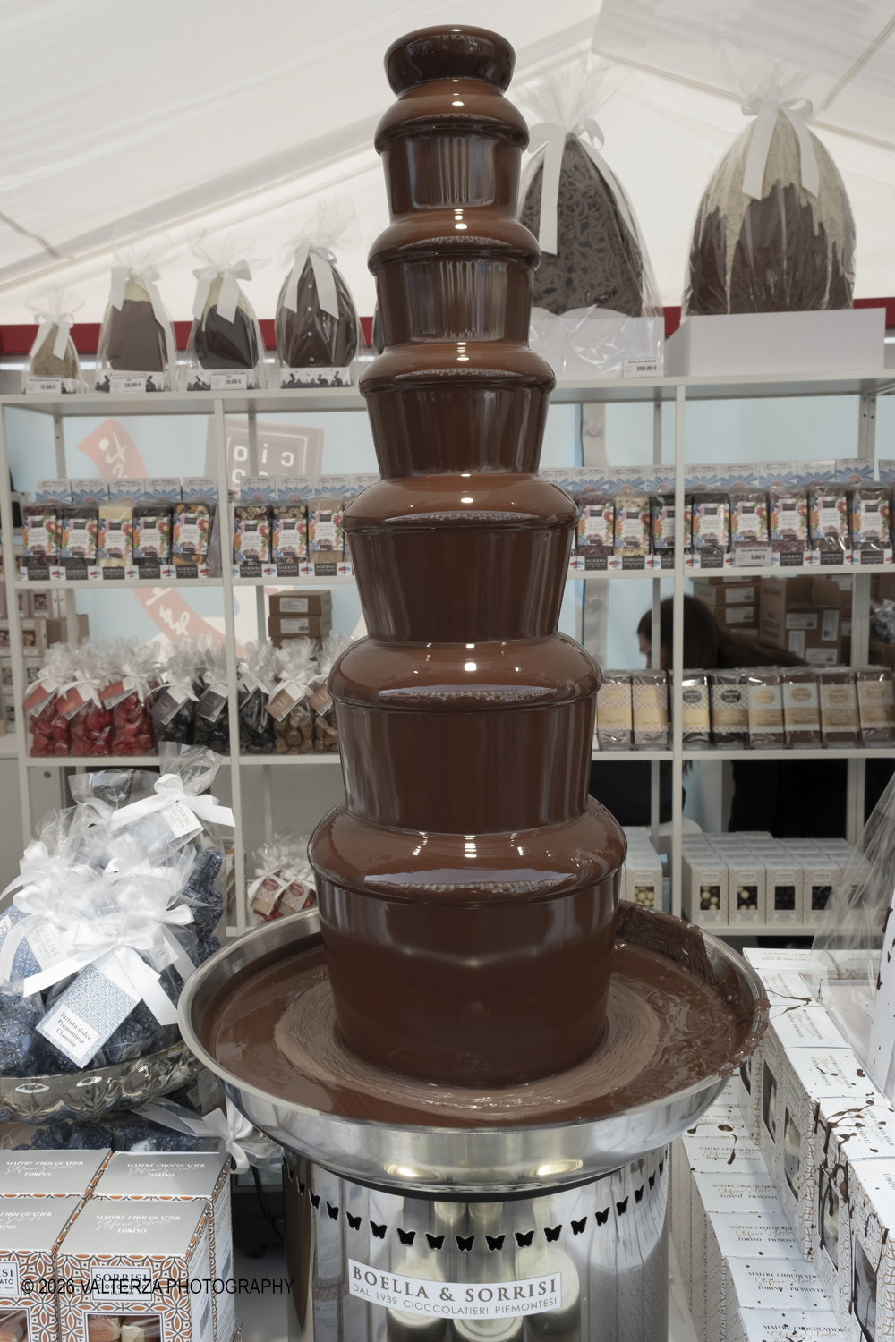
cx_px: 448
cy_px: 671
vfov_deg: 63.7
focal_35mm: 29
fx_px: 1081
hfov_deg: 45.0
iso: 800
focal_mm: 19.2
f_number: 10
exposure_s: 1/125
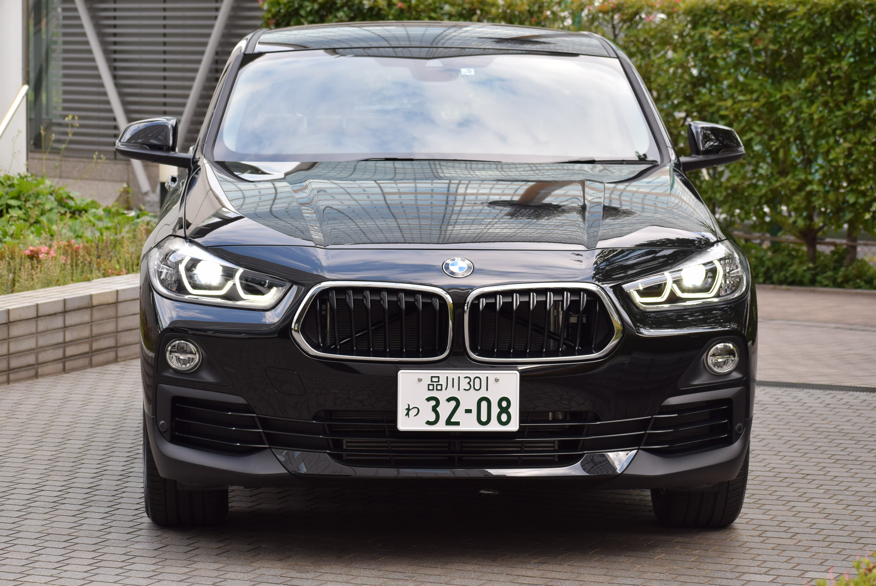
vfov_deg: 12.2
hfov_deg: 18.2
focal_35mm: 112
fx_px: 2740
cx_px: 438
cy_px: 293
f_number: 6.3
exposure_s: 1/160
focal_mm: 75
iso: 400
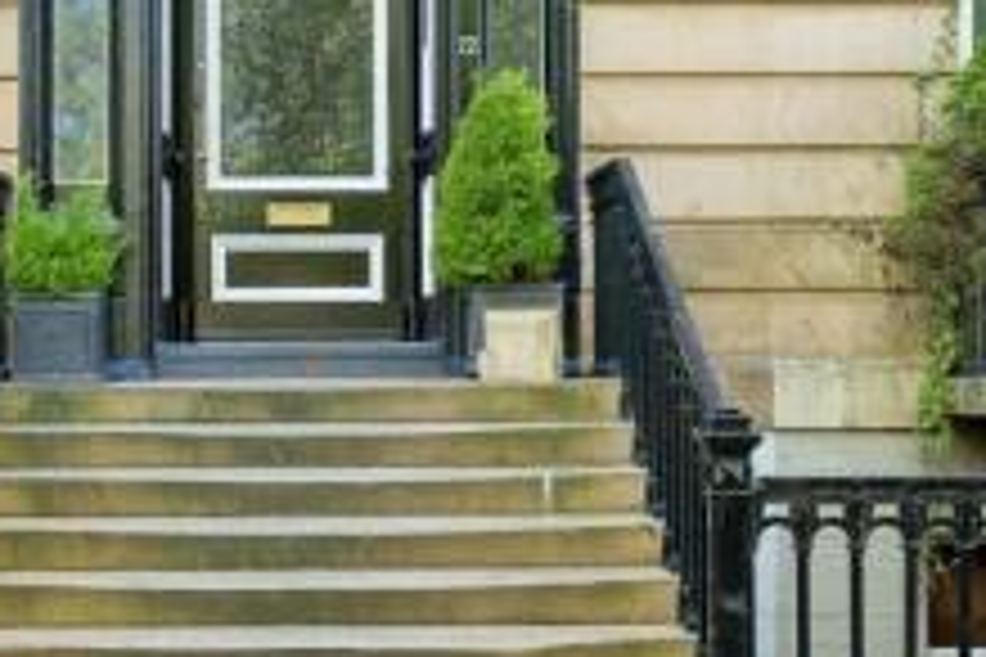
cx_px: 297
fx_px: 2081
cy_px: 205
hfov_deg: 26.4
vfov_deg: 17.9
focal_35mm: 76
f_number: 4
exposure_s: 1/400
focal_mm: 35
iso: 800
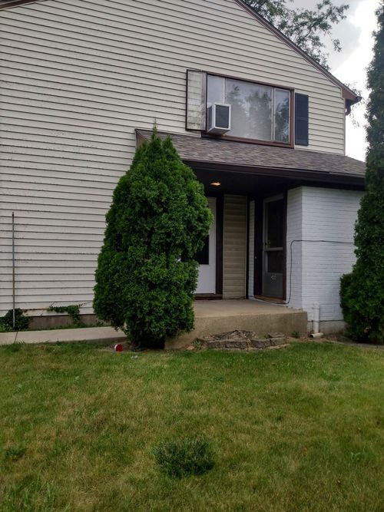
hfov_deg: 66.0
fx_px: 296
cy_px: 256
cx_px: 192
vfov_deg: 81.8
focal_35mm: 20
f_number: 2
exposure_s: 1/282
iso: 100
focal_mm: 3.54
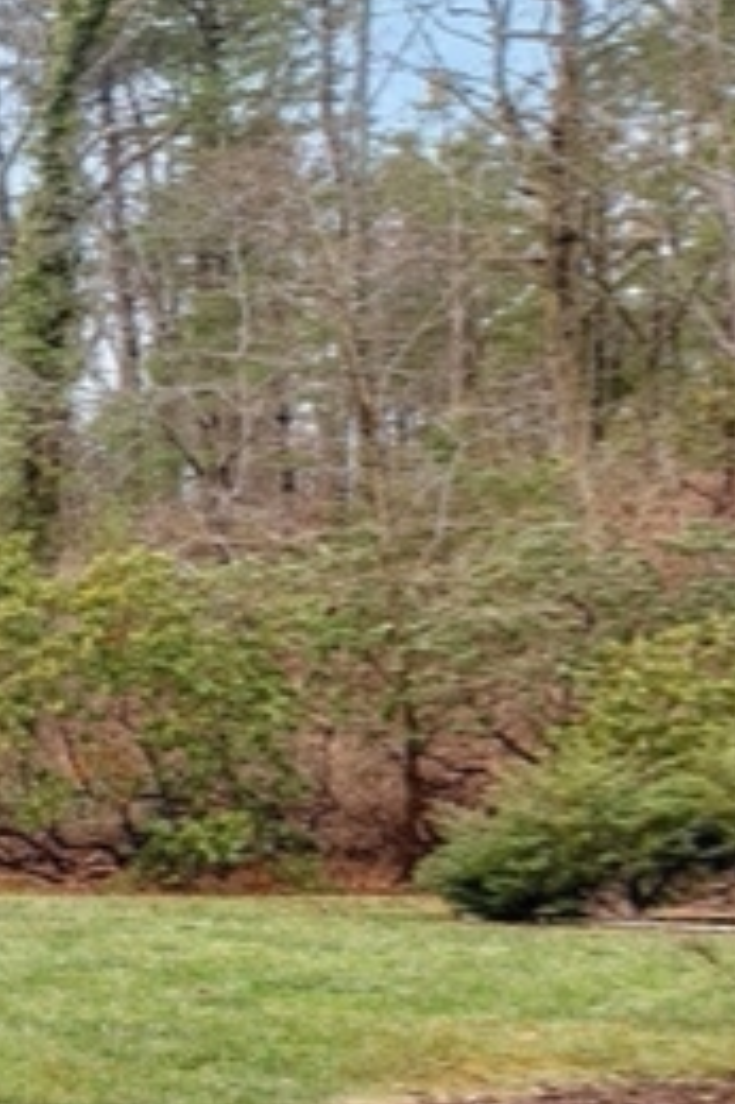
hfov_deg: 16.0
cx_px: -794
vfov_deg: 31.7
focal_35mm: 63
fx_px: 1932
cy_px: 730
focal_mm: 16
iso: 320
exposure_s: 1/400
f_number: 8
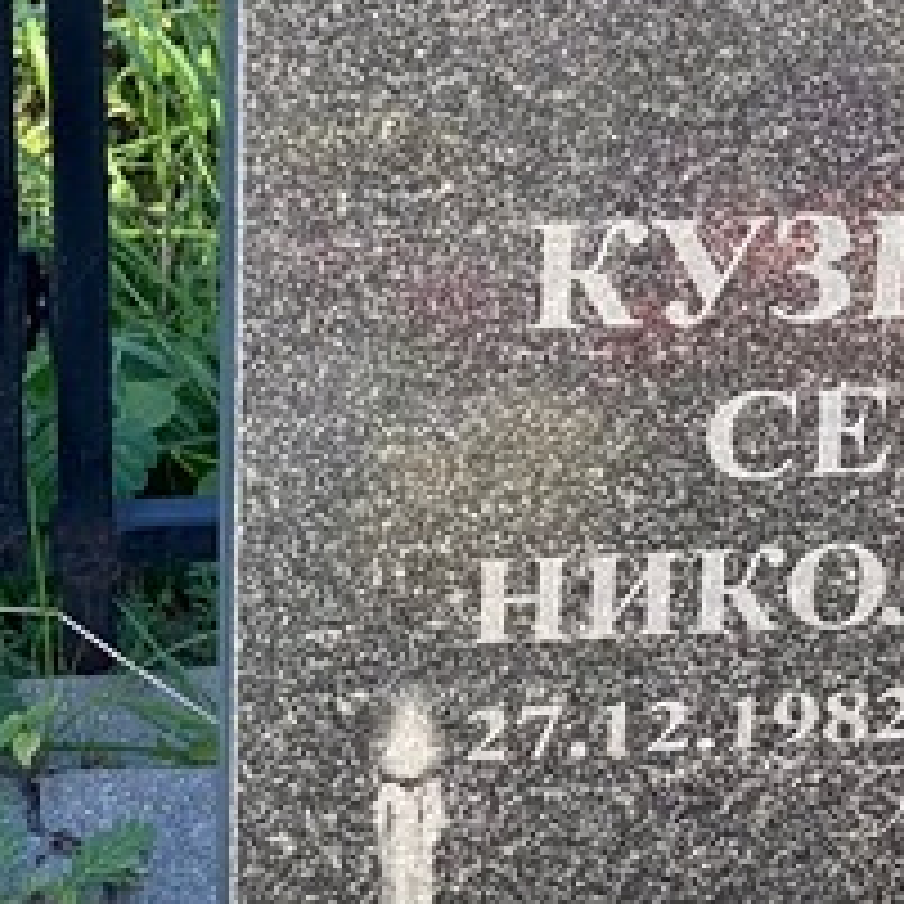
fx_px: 5407
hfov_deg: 9.4
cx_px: 1106
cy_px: 157
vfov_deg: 9.5
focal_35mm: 183
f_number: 2
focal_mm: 6
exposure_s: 1/222
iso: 20
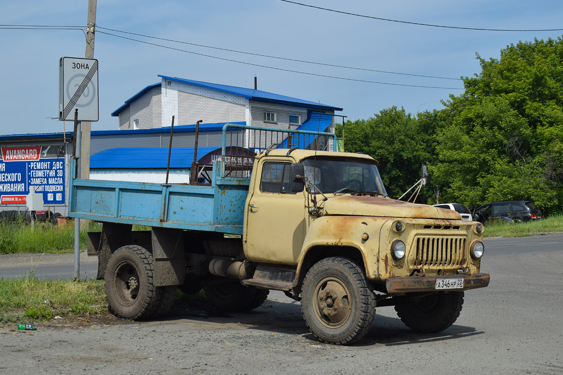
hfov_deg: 31.0
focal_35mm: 65
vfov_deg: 20.9
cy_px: 189
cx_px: 284
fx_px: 1016
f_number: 7.1
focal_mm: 42
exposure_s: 1/1250
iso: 200
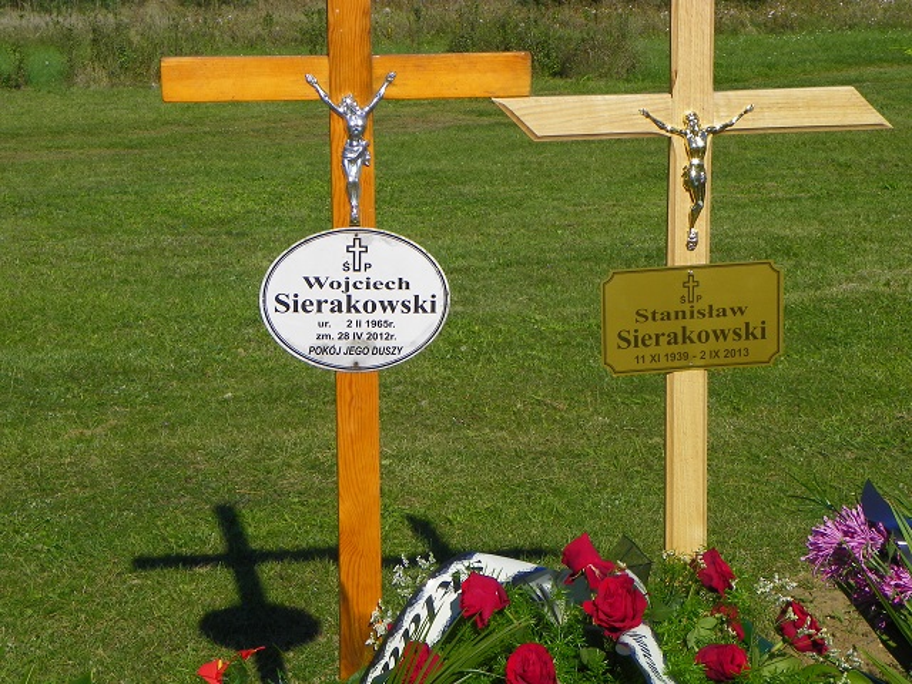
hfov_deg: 21.8
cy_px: 342
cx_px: 456
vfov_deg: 16.4
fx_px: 2371
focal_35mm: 90
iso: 64
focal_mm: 16
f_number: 6.3
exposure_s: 1/320
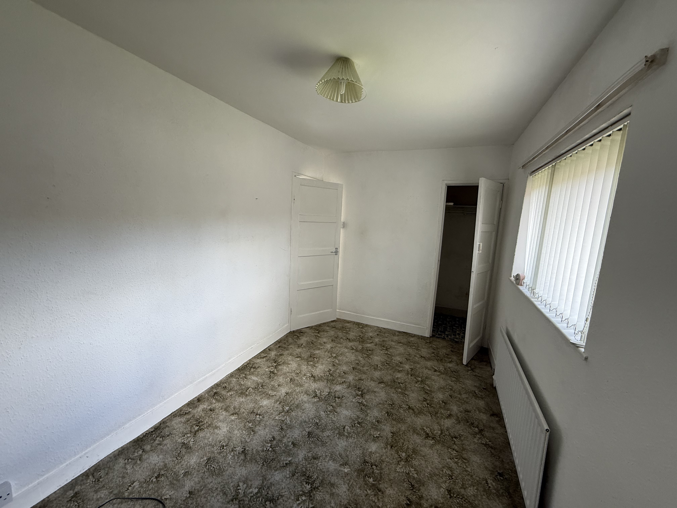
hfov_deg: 102.1
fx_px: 274
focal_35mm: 14
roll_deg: -2.8
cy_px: 254
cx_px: 338
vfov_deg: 85.7
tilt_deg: -5.6
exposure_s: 1/99
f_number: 2.2
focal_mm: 2.22
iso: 160
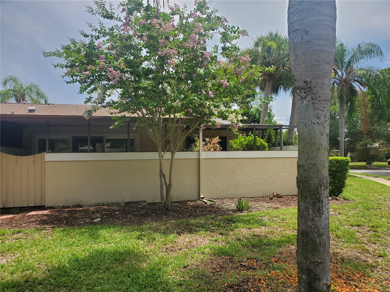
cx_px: 195
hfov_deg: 67.3
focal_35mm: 26
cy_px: 146
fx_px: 293
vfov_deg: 53.1
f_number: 2.4
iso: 50
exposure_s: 1/1232
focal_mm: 4.3
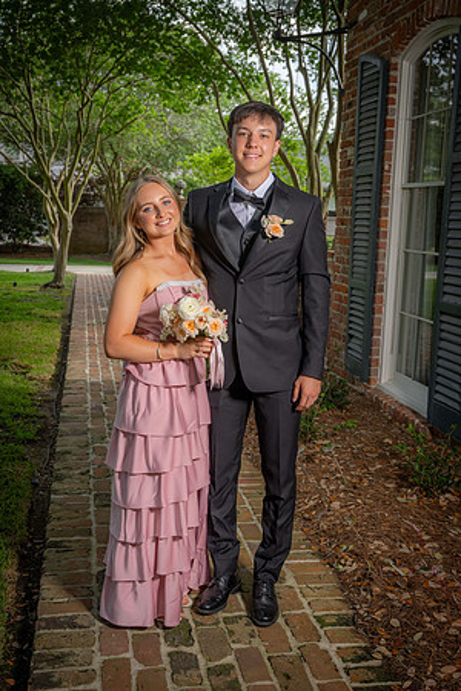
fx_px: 749
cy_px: 346
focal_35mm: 39
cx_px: 230
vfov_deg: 49.6
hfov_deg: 34.2
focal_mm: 39
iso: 100
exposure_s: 1/160
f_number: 5.6
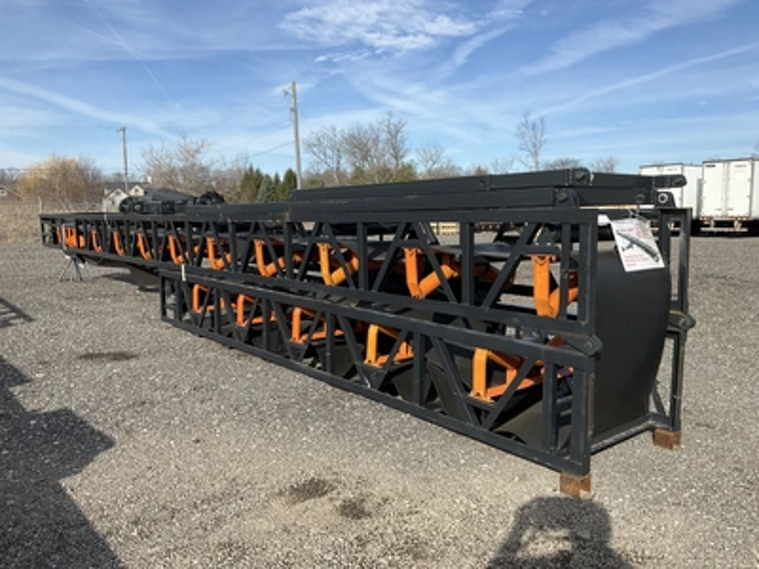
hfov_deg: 61.7
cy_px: 284
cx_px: 380
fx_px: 636
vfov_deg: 48.2
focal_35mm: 29
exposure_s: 1/1626
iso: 25
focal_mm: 3
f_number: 1.8
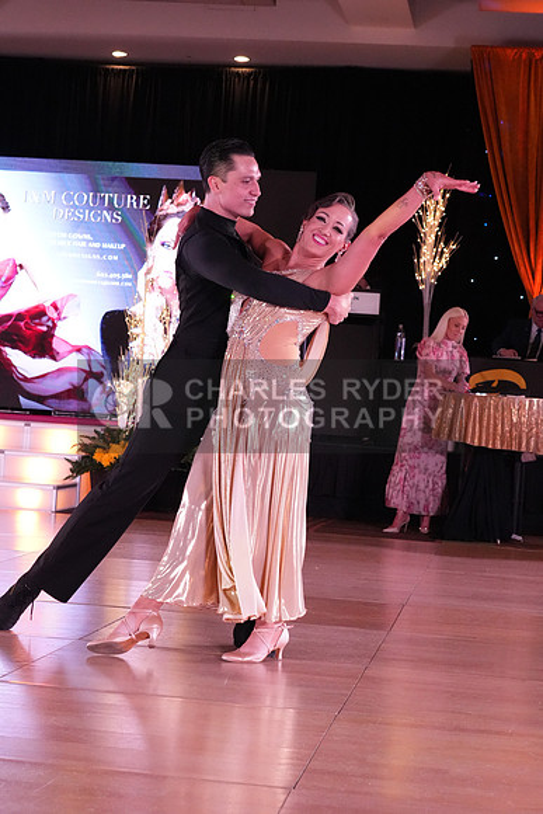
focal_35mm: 73
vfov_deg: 27.7
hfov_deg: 18.7
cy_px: 407
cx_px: 272
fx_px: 1651
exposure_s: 1/400
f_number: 5.6
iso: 6400
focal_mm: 49
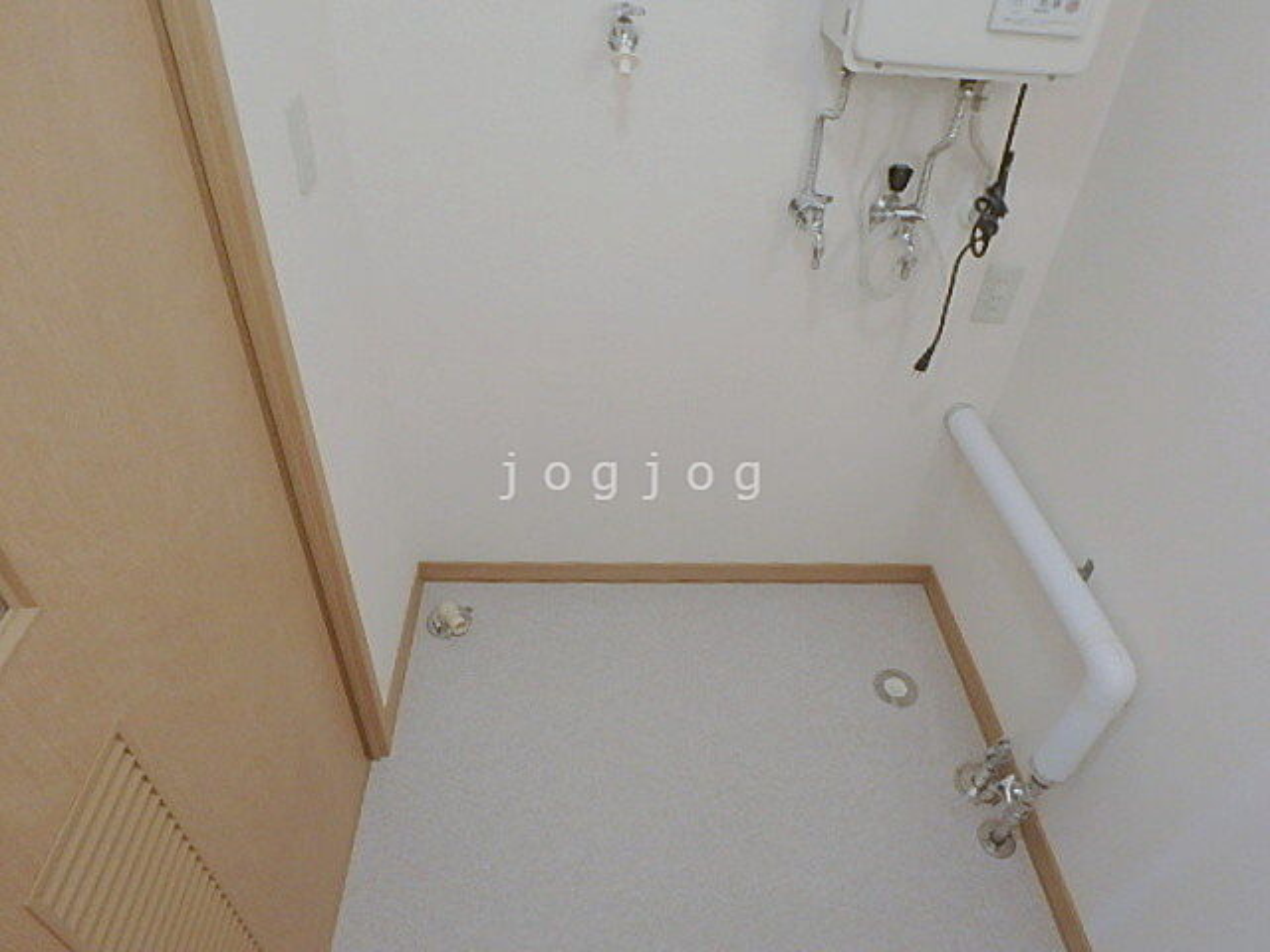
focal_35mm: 21
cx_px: 635
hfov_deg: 79.0
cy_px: 476
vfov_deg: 63.4
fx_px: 770
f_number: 3.5
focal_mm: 3.7
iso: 320
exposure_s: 1/30
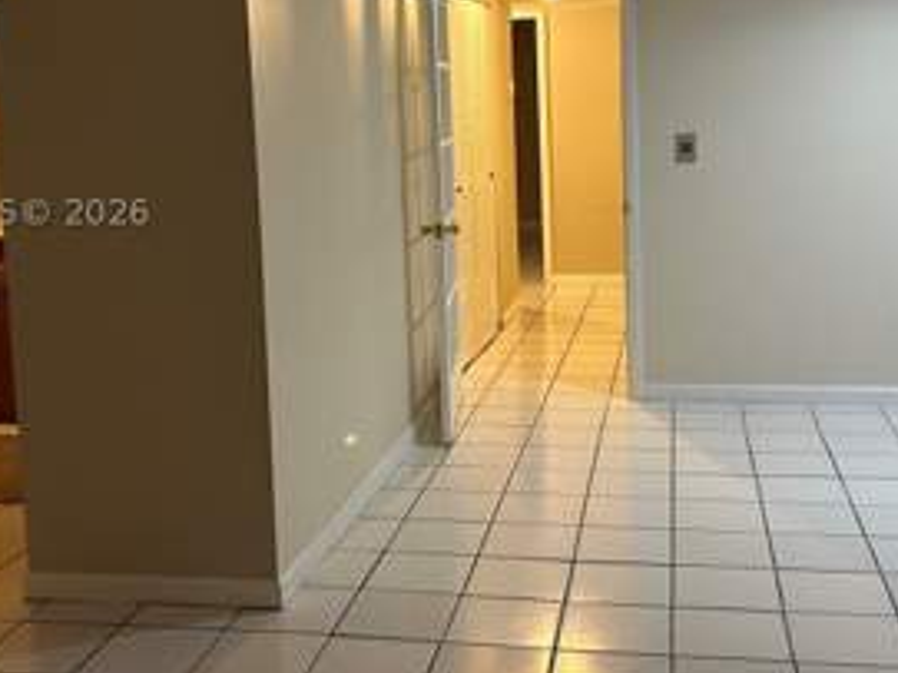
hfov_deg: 41.3
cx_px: 454
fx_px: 1193
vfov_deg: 31.2
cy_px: 212
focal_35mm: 46
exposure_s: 1/60
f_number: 1.5
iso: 250
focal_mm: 5.7
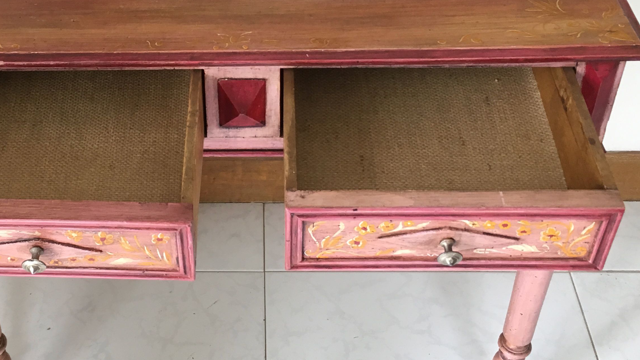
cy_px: 67
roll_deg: +2.6
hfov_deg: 36.7
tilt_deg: -40.8
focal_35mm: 56
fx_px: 950
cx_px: 201
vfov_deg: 21.2
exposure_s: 1/33
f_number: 2.2
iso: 100
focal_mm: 4.15
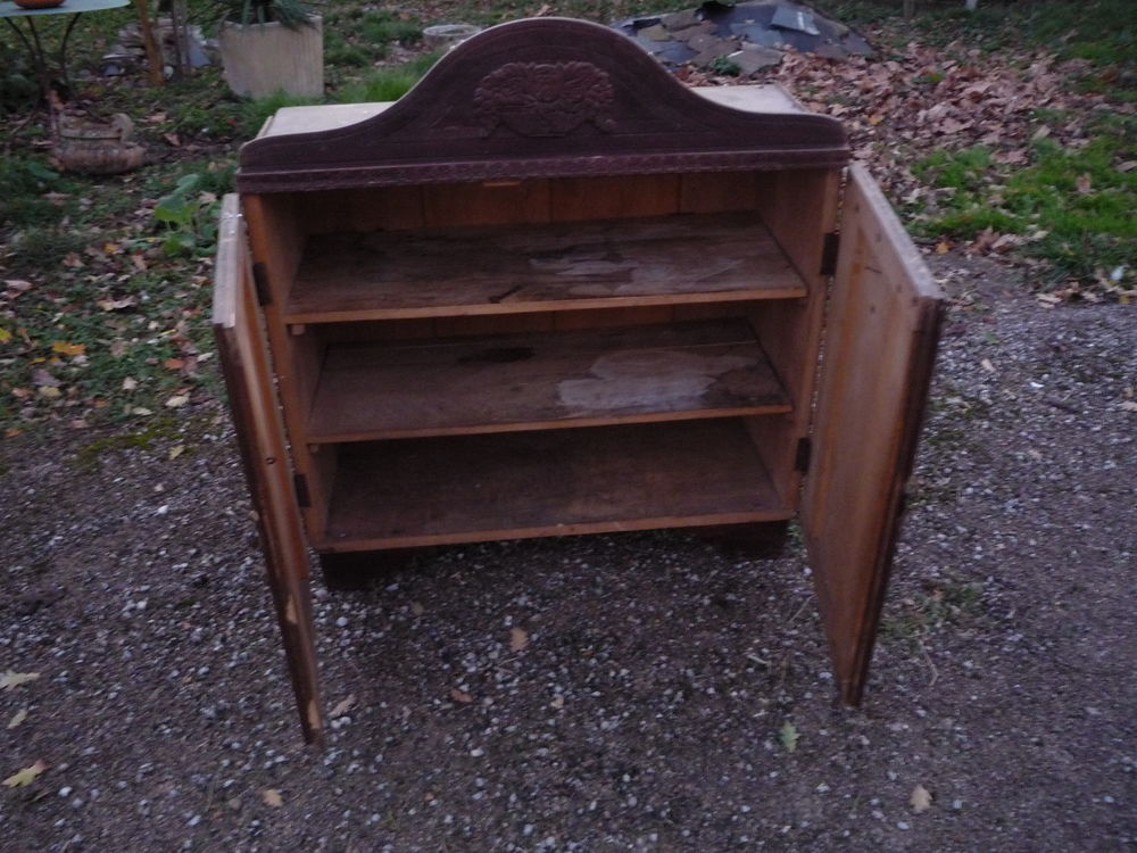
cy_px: 426
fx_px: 985
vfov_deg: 46.8
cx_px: 568
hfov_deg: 60.0
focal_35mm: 30
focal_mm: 5.2
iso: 400
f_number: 3.3
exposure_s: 1/8
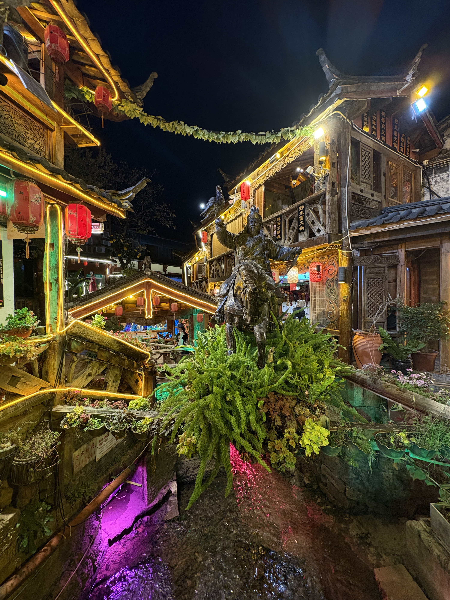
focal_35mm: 14
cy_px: 300
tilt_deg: -0.1
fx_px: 243
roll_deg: +0.4
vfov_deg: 102.1
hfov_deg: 85.7
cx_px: 225
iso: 400
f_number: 2.2
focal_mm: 2.22
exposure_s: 1/50
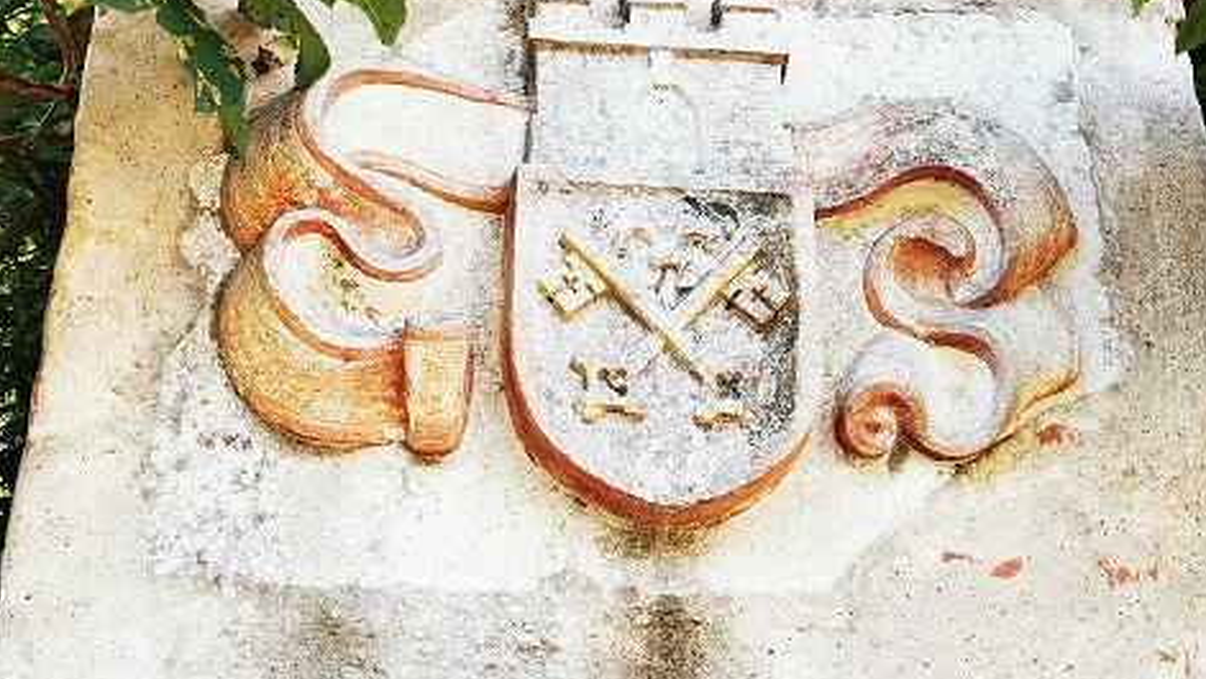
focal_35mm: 50
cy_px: 279
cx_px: 607
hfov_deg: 41.3
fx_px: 1599
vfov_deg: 23.9
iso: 50
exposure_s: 1/100
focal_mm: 5.58
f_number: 1.8
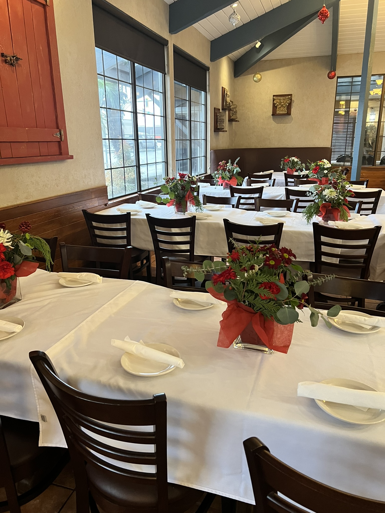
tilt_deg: -15.6
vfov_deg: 67.3
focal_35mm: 26
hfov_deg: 53.1
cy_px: 256
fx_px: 386
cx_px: 192
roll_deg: +0.5
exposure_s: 1/60
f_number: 1.5
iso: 320
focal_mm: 5.7
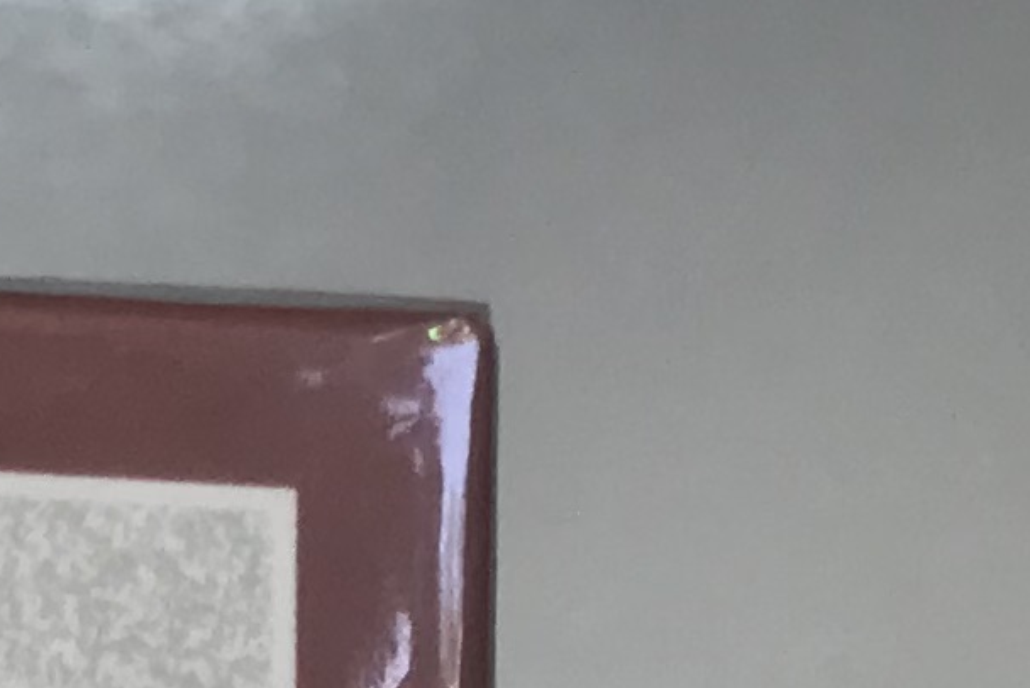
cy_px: 1654
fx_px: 5524
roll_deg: -1.6
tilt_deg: -3.4
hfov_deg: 10.4
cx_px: 1303
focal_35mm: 193
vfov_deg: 6.7
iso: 20
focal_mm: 3.99
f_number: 1.8
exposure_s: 1/110
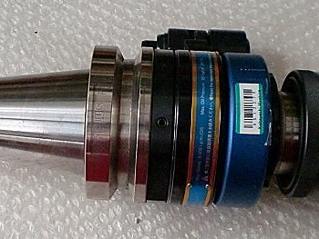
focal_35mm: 64
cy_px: 144
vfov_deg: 22.9
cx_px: 120
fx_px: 590
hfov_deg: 30.1
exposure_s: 1/60
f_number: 3.1
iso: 640
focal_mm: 6.3
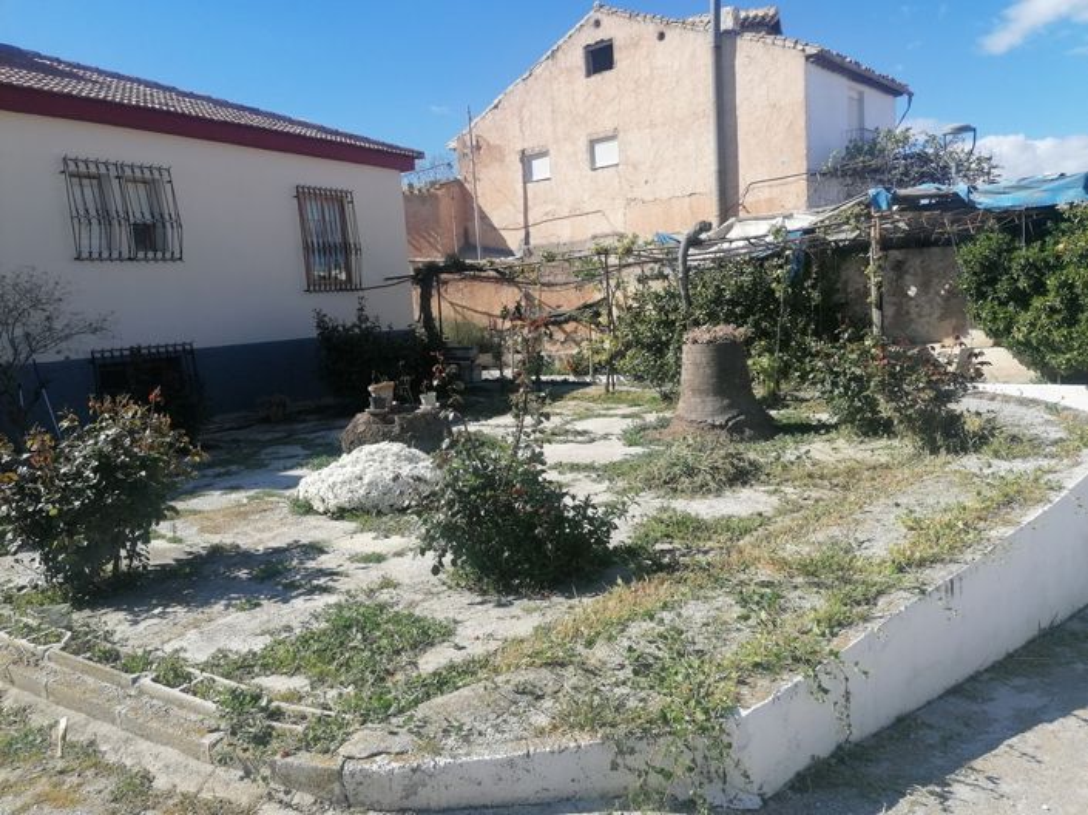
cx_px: 544
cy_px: 408
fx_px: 848
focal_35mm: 27
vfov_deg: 51.3
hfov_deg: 65.3
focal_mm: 4.75
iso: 50
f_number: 1.8
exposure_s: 1/1309
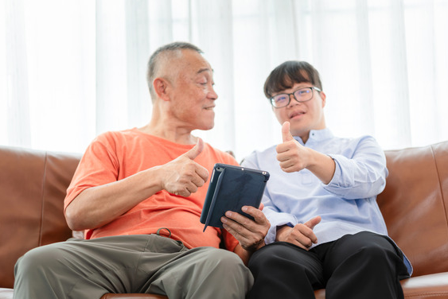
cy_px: 150
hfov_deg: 23.9
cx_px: 225
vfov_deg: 16.1
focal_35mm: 85
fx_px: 1058
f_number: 1.4
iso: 100
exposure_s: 1/320
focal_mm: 56
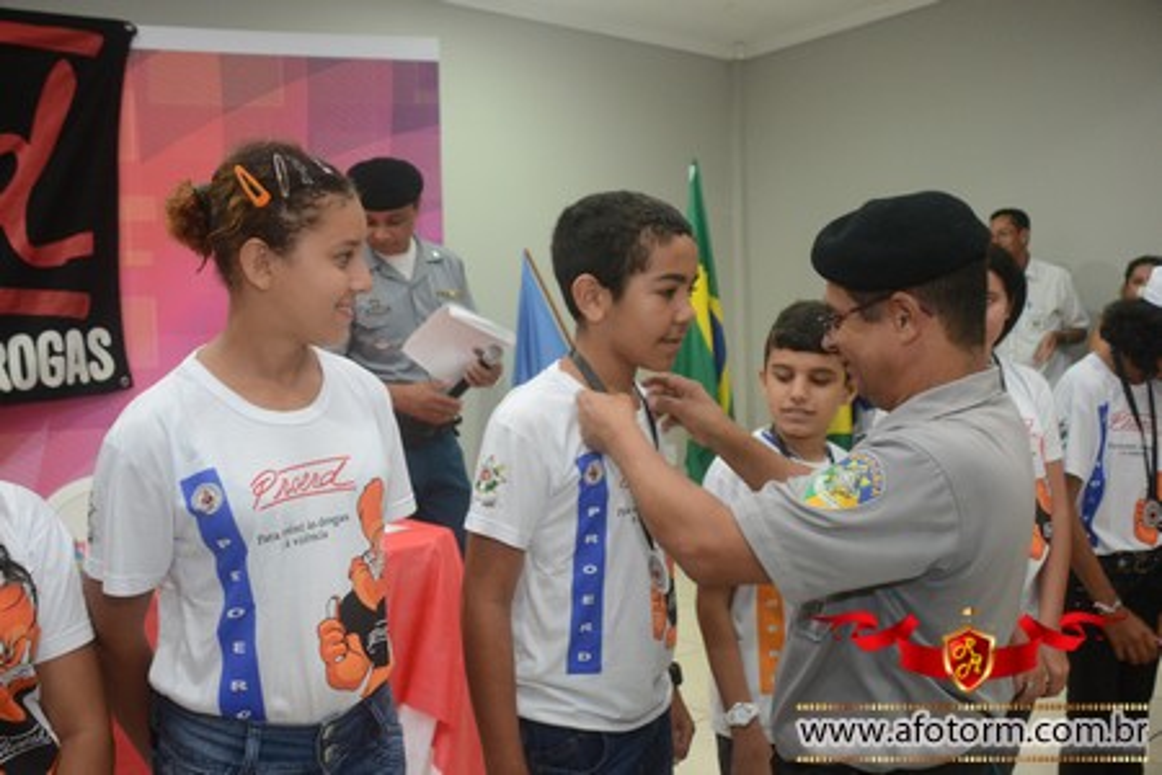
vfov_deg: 40.0
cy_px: 388
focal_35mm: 33
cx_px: 581
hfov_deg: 57.2
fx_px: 1065
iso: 1600
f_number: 3.8
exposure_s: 1/80
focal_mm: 22
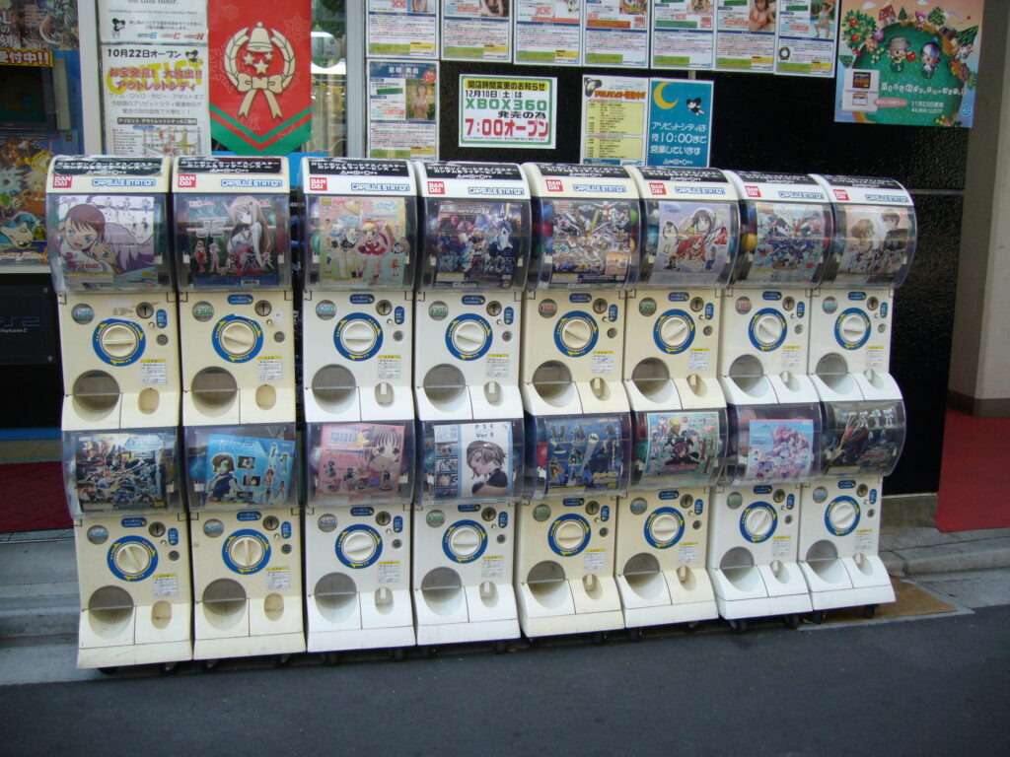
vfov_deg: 40.7
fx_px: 1021
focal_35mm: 35
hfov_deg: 52.6
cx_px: 505
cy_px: 378
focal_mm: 5.8
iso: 80
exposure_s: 1/200
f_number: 2.8
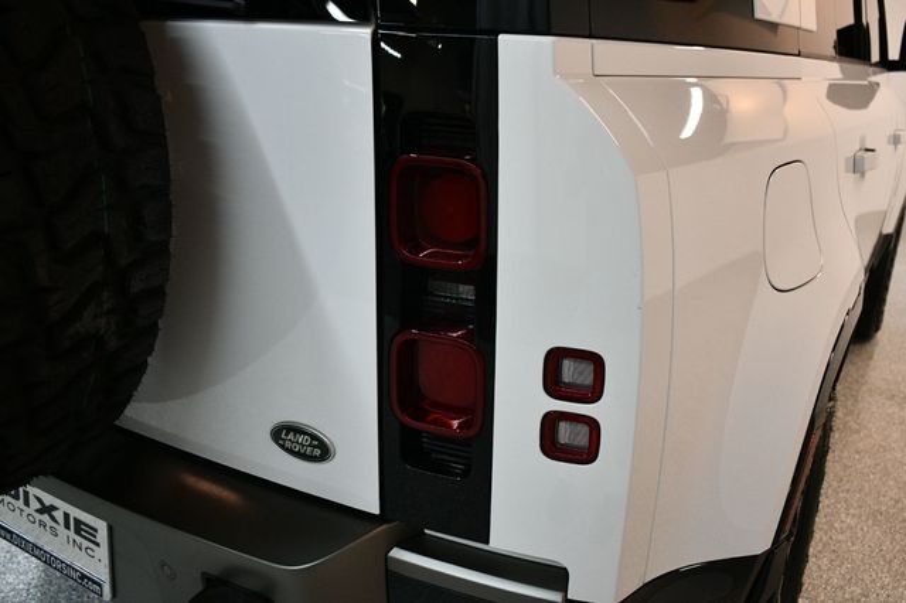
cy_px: 302
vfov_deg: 39.9
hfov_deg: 57.2
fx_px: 830
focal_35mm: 33
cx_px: 453
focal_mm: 22
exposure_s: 1/125
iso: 1250
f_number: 3.5
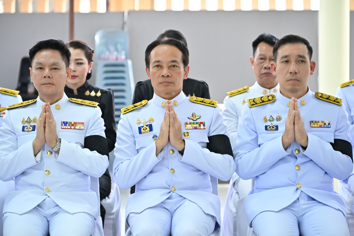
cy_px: 118
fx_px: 1131
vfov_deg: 11.9
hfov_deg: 17.8
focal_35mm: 115
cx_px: 177
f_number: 4
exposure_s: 1/250
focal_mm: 115
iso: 2000
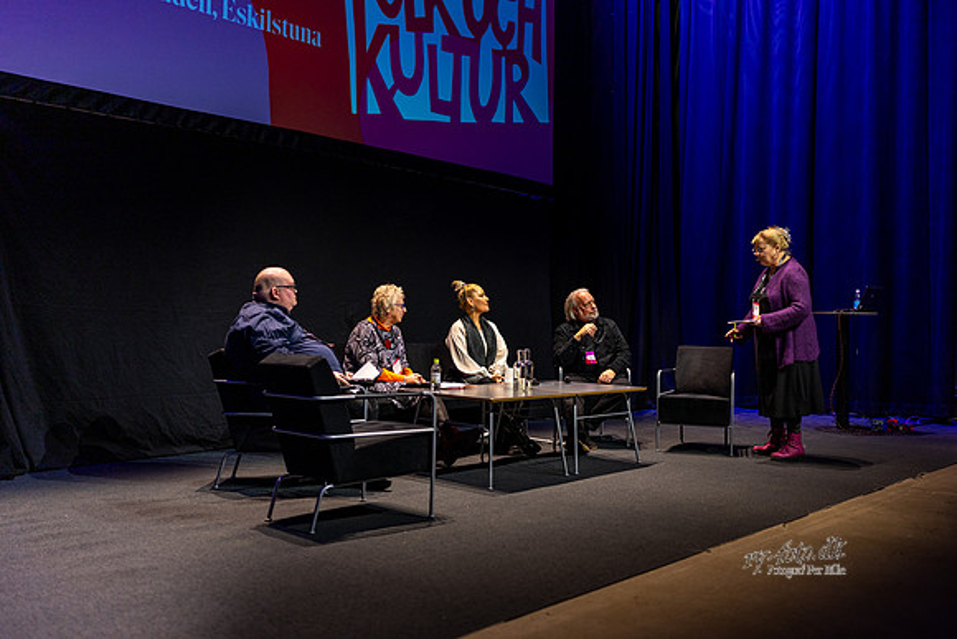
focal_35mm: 35
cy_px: 320
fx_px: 931
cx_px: 478
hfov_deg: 54.4
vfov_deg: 37.9
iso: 320
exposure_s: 1/200
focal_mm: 35
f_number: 1.4
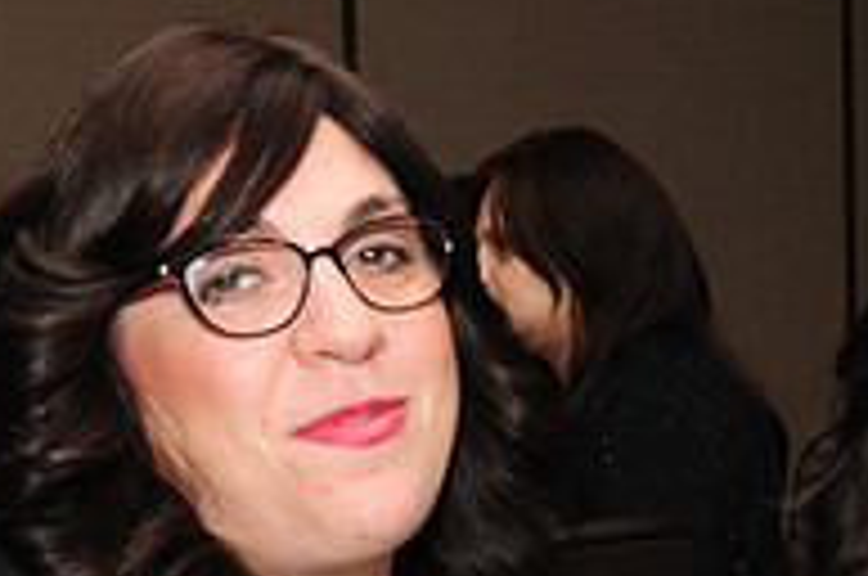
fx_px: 3033
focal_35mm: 126
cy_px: 794
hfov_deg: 15.7
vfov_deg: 10.6
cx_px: 1025
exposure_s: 1/60
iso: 500
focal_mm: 28
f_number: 5
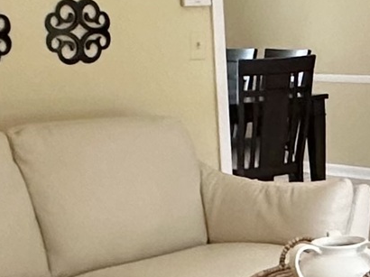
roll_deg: +1.4
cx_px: 620
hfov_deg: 16.4
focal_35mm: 105
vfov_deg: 14.0
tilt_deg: -3.4
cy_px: 67
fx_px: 1122
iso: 320
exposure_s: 1/120
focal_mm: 2.22
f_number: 2.2
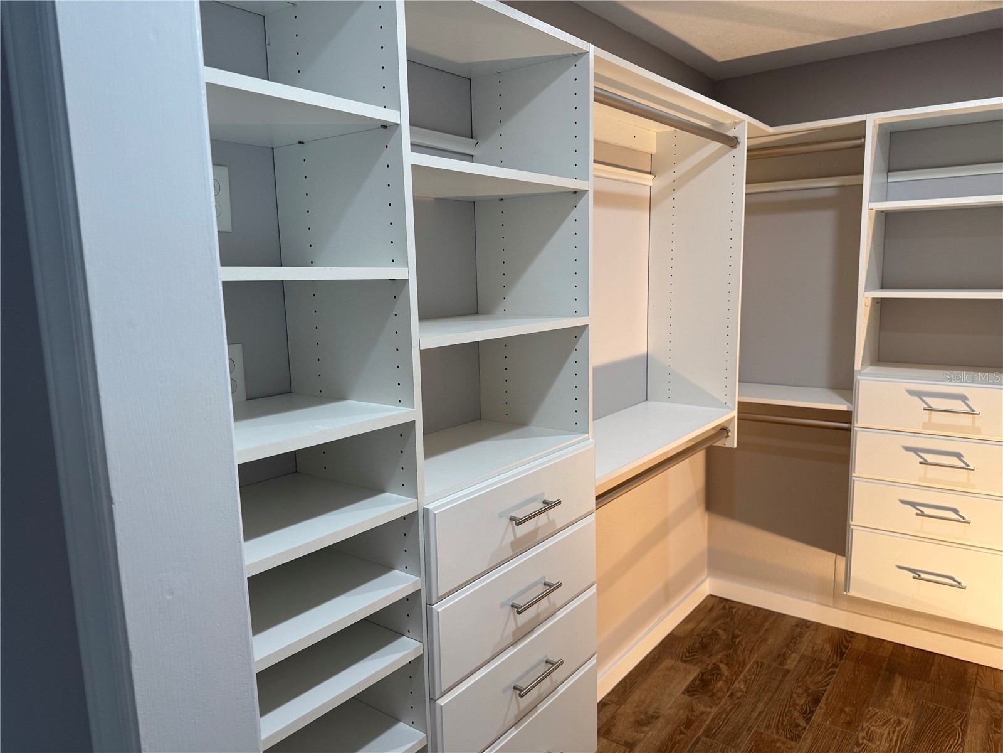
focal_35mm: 24
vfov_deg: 56.8
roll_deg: +1.5
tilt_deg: -6.9
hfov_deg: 71.6
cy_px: 376
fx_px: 695
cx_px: 502
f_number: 1.78
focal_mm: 6.76
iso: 100
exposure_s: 1/120
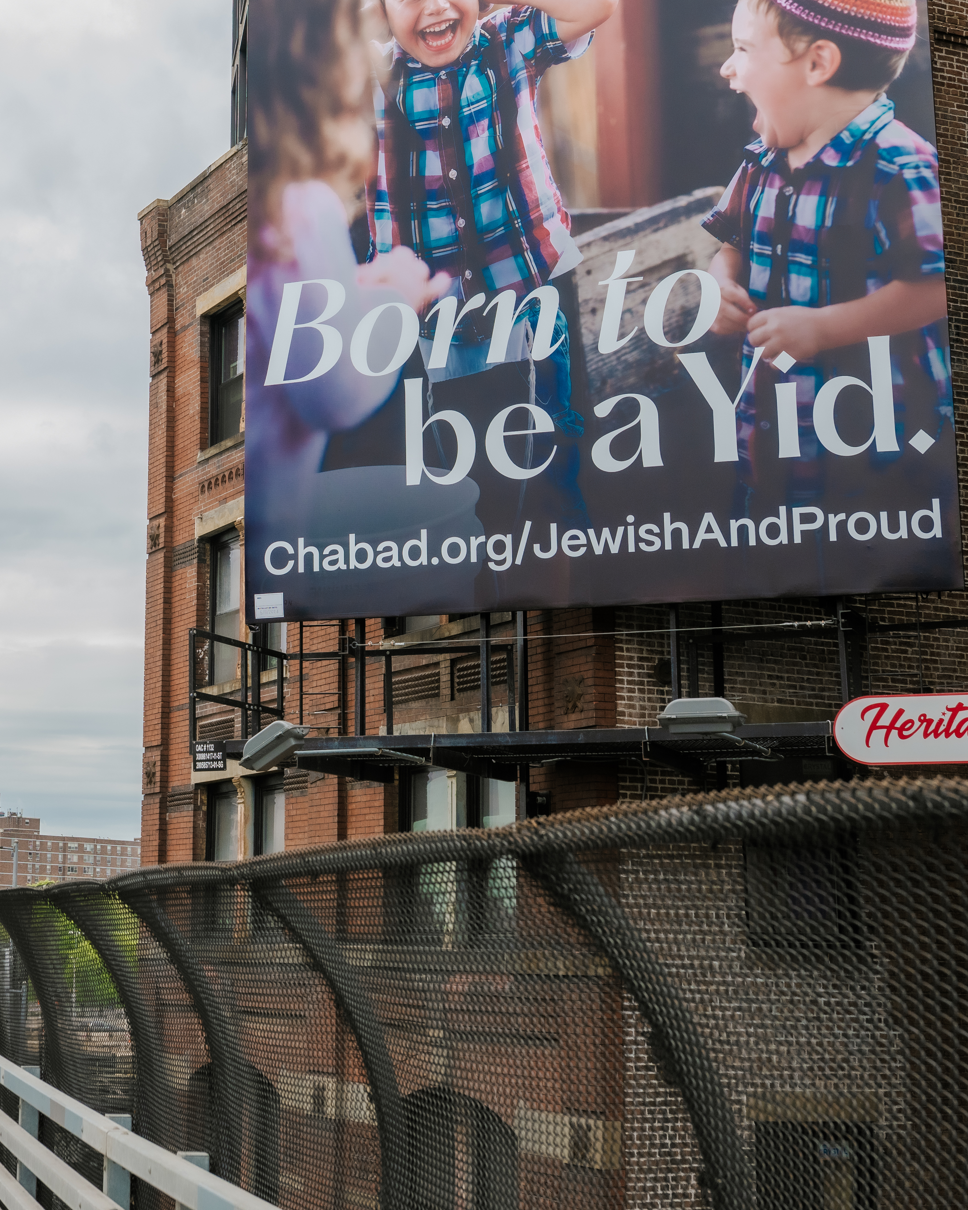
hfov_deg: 24.0
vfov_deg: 30.4
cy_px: 453
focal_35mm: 62
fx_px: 2220
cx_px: 112
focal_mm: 35
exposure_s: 1/800
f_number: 5.6
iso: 500
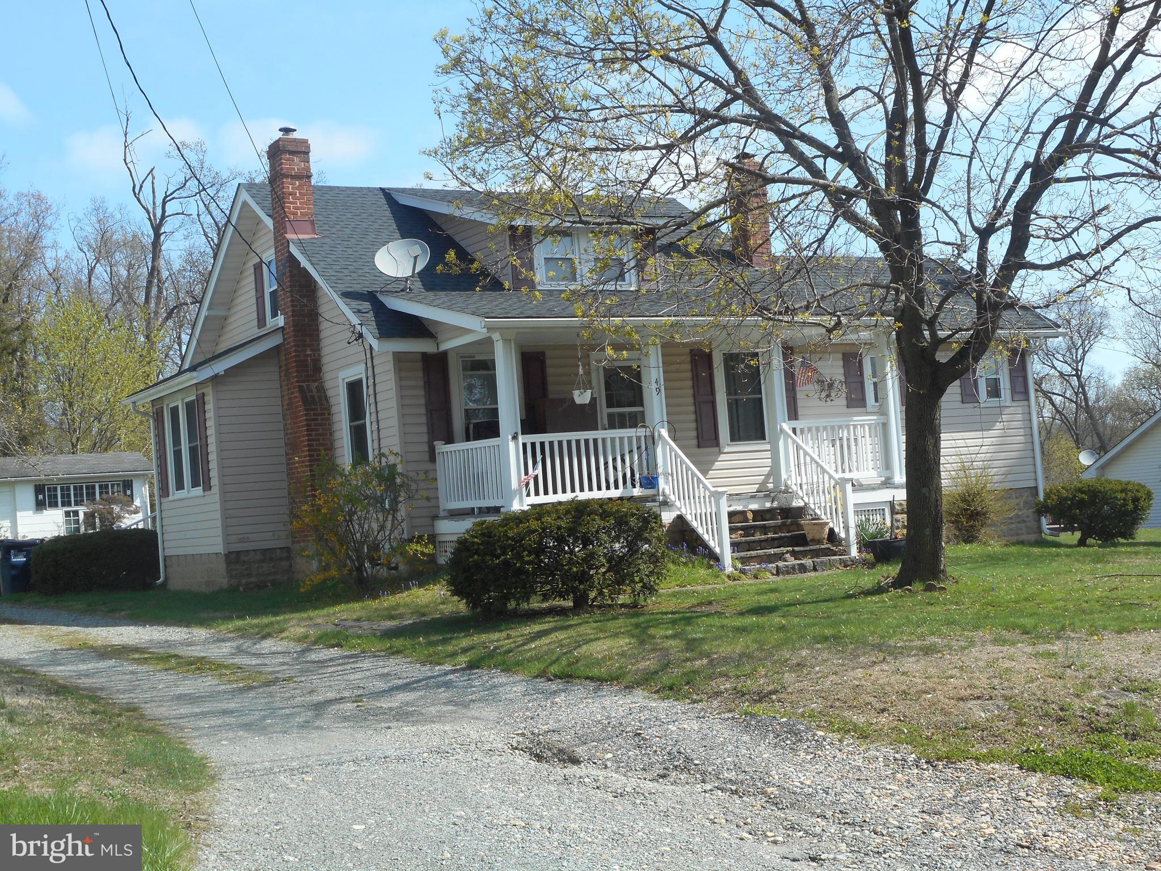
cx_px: 580
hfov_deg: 37.5
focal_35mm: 51
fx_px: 1711
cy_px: 436
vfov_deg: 28.6
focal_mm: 9.1
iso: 80
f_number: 4.9
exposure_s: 1/250
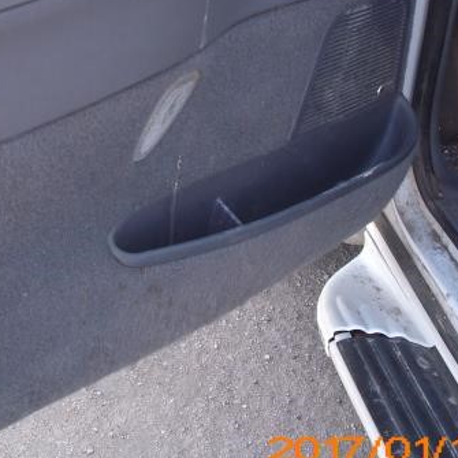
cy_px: 85
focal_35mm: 76
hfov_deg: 22.6
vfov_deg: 22.4
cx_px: 139
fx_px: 1138
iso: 100
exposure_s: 1/100
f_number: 3.1
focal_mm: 6.3
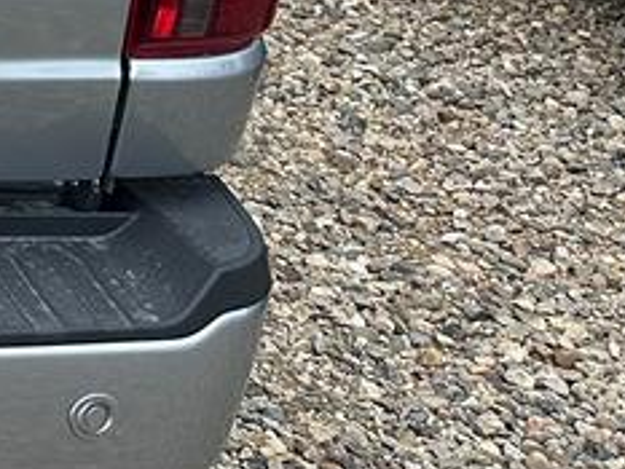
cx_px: -1062
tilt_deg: -12.3
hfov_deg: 11.3
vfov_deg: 10.7
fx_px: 2385
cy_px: -311
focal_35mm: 132
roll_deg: +1.2
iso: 80
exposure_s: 1/1949
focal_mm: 6.86
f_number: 1.78
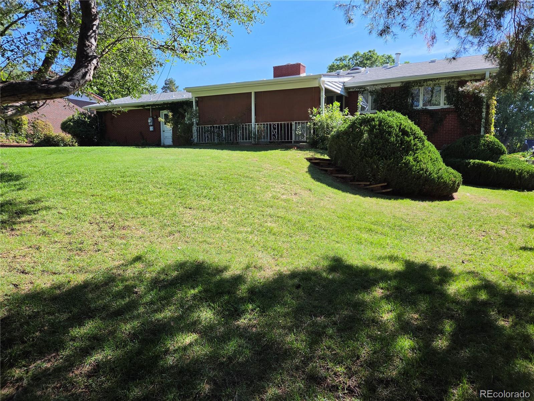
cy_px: 200
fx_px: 355
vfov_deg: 58.9
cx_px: 267
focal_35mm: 23
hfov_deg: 73.9
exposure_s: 1/2737
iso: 80
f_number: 1.8
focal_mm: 5.4
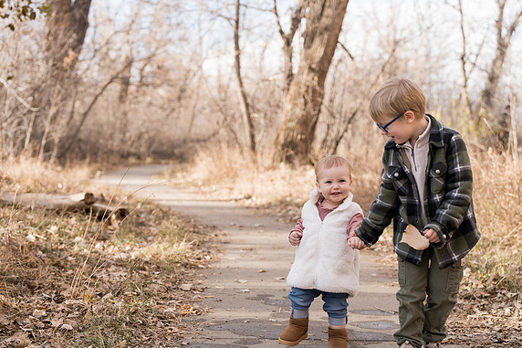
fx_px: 1029
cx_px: 262
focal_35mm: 71
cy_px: 176
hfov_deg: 28.5
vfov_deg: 19.2
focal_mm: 70
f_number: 4
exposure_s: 1/320
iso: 200
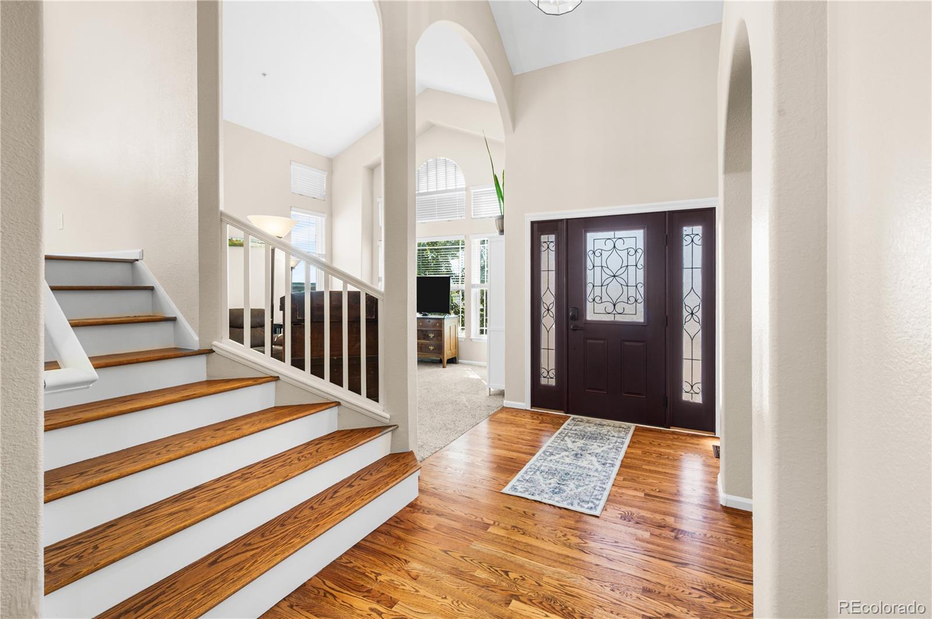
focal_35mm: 16
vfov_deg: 73.6
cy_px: 310
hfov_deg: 96.8
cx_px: 466
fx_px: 414
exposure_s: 1/2
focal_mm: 16
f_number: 8
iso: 800
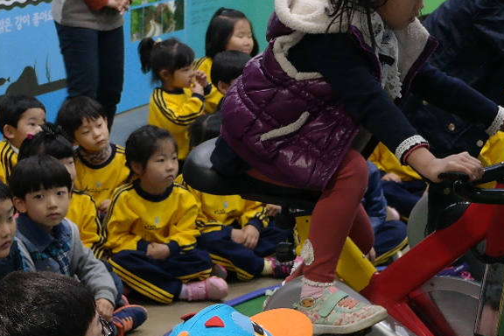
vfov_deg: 15.2
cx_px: 248
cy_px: 202
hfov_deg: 22.6
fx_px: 1260
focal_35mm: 90
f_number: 3.5
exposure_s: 1/40
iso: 800
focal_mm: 20
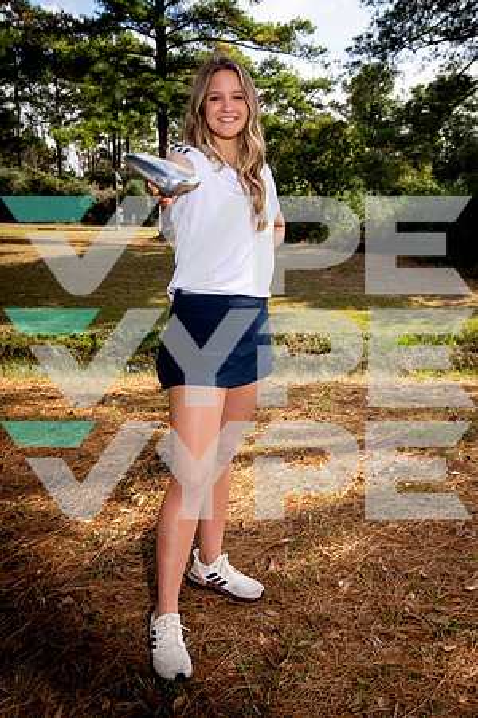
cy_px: 359
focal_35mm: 37
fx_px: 737
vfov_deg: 51.9
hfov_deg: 35.9
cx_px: 239
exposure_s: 1/250
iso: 160
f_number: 8
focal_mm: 37
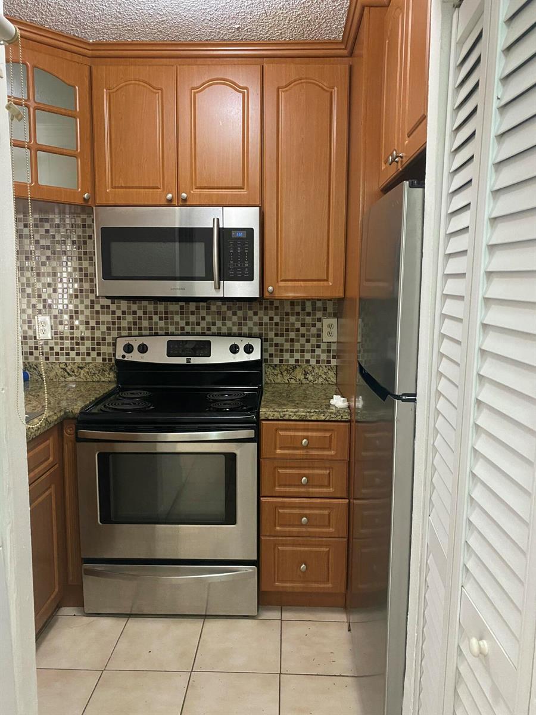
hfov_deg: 53.1
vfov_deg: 67.3
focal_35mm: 26
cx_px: 268
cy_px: 358
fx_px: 537
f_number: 1.8
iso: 320
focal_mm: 4.25
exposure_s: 1/60
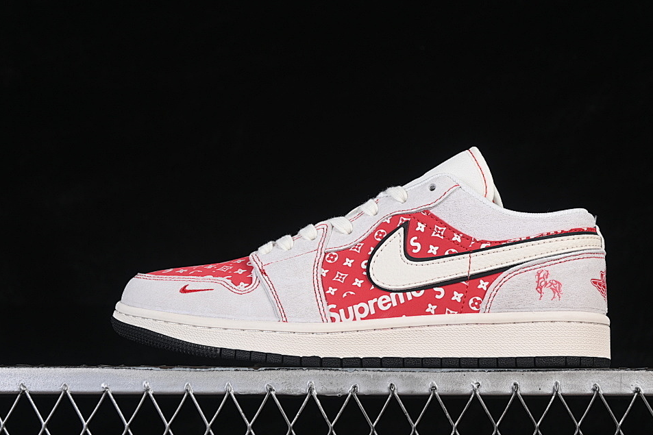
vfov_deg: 16.1
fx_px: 1541
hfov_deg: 23.9
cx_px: 368
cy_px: 214
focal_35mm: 85
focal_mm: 50
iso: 160
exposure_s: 1/80
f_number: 8
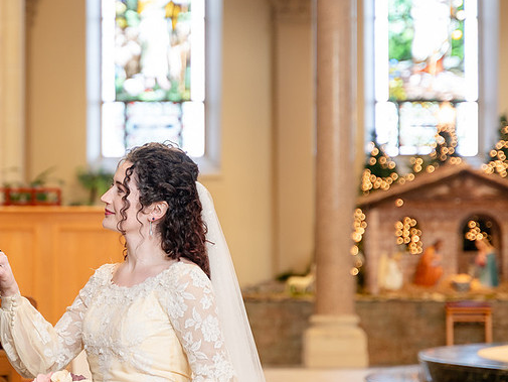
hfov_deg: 12.1
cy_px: 160
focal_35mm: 163
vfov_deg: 9.1
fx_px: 2393
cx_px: 137
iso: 320
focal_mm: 75
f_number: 2.8
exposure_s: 1/50
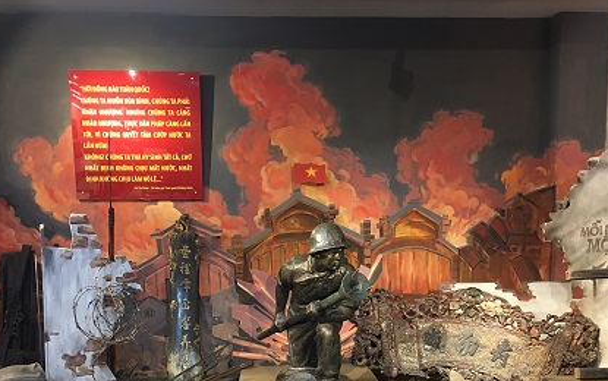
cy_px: 269
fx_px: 614
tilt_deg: -5.3
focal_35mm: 37
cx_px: 305
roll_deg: +0.8
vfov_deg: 34.0
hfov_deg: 52.7
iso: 100
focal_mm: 4.15
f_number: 2.2
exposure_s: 1/17
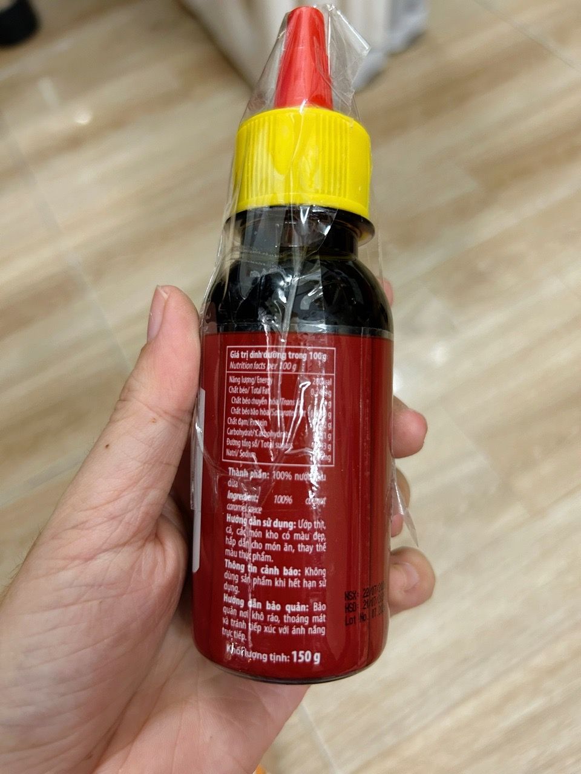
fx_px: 582
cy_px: 387
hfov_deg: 53.1
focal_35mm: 26
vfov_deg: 67.3
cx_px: 290
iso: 200
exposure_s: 1/50
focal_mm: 5.7
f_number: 1.5
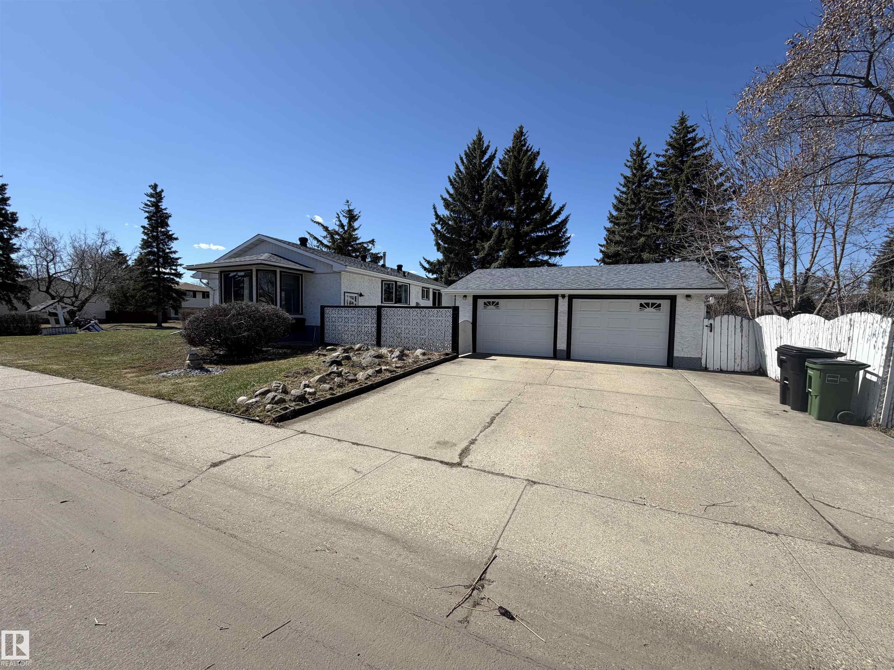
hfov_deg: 102.1
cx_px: 447
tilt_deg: -2.1
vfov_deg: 85.7
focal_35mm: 14
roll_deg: -1.4
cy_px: 335
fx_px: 362
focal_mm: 2.22
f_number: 2.2
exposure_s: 1/901
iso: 20
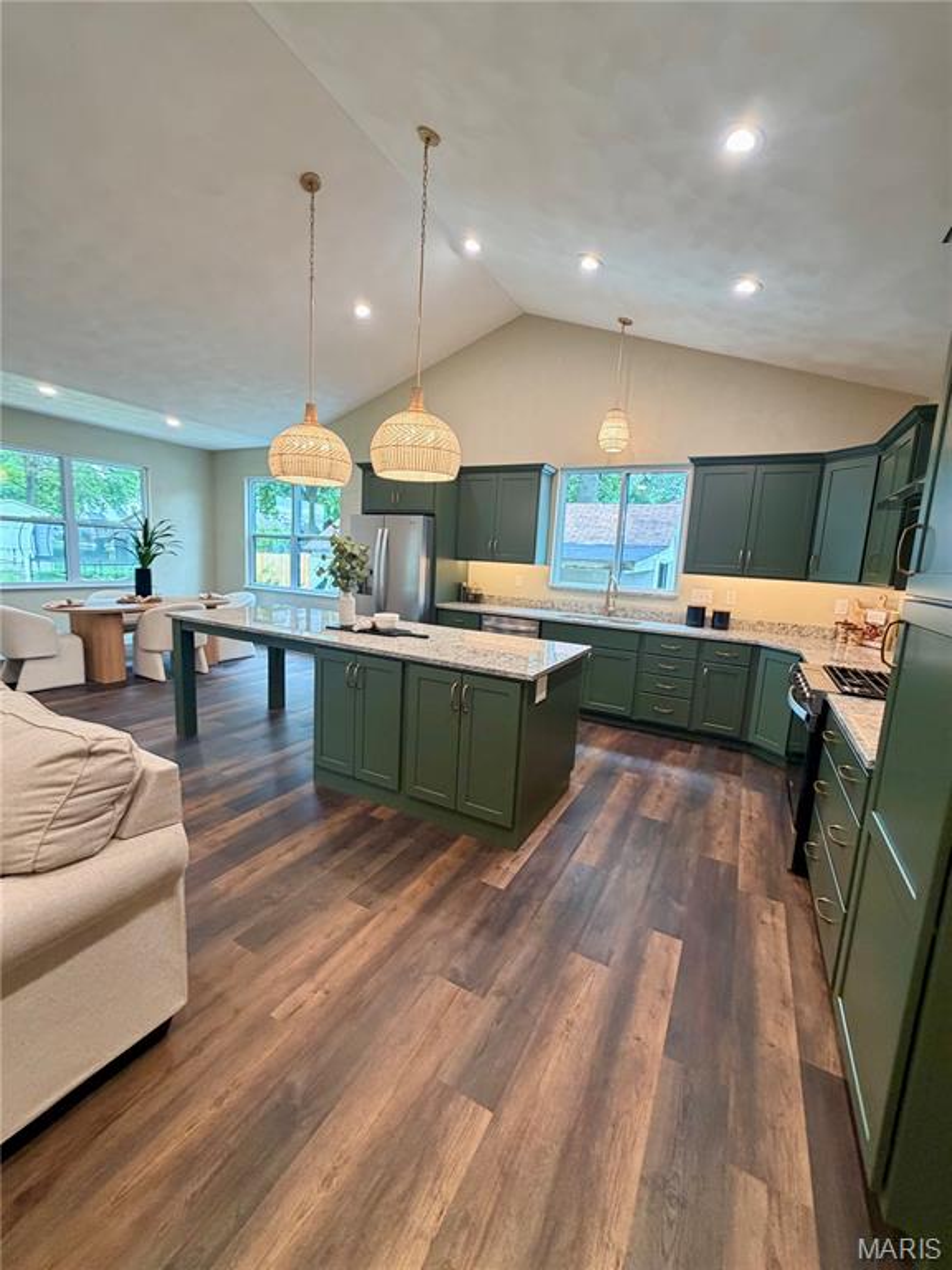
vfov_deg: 102.1
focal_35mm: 14
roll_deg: -1.9
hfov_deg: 85.7
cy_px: 635
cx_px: 476
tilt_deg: -9.9
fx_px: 513
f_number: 2.2
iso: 160
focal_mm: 2.22
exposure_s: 1/60
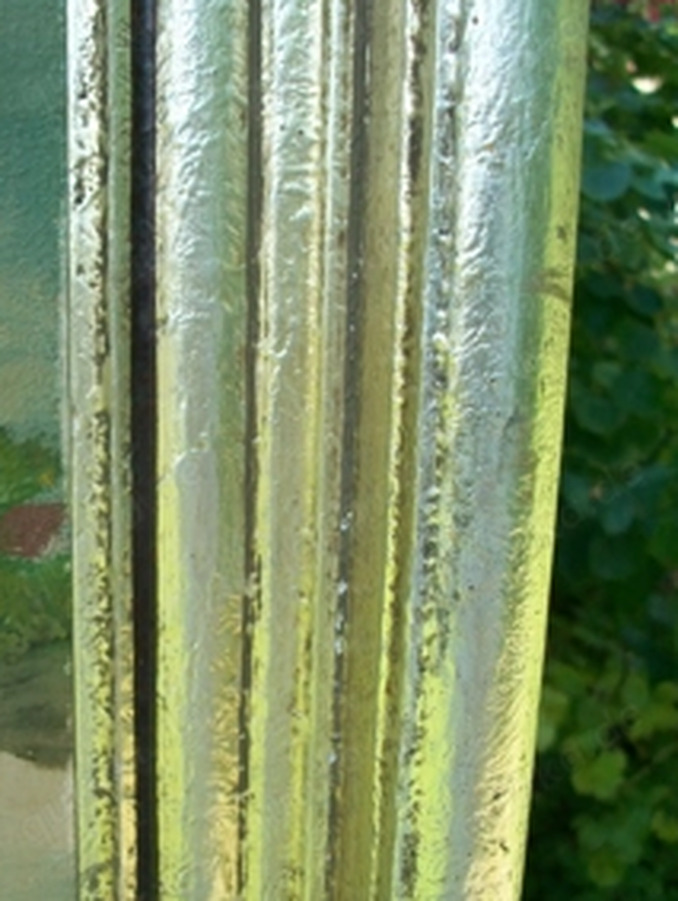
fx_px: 1251
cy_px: 576
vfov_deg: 39.3
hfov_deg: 30.1
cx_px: 226
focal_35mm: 48
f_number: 2.8
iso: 80
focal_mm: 5.7
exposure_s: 1/200
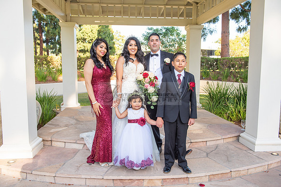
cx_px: 140
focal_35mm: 32
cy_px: 94
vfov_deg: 41.1
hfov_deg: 58.7
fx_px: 250
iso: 200
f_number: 5.6
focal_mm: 32
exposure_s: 1/160
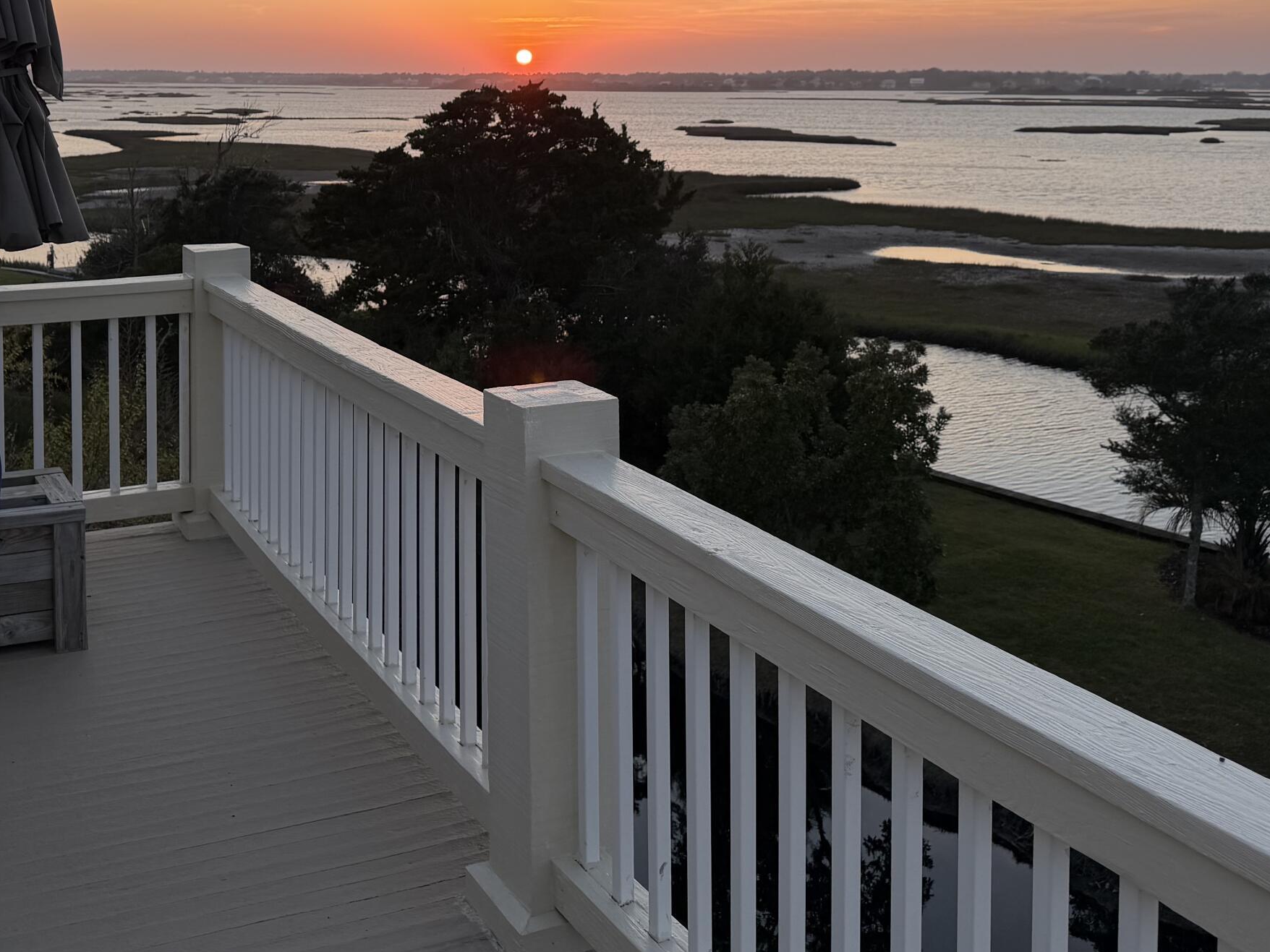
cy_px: 212
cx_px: 534
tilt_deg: -5.1
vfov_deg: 34.2
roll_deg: +0.3
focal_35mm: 41
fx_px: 1504
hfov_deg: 45.6
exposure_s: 1/1018
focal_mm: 6.76
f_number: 1.78
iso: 80
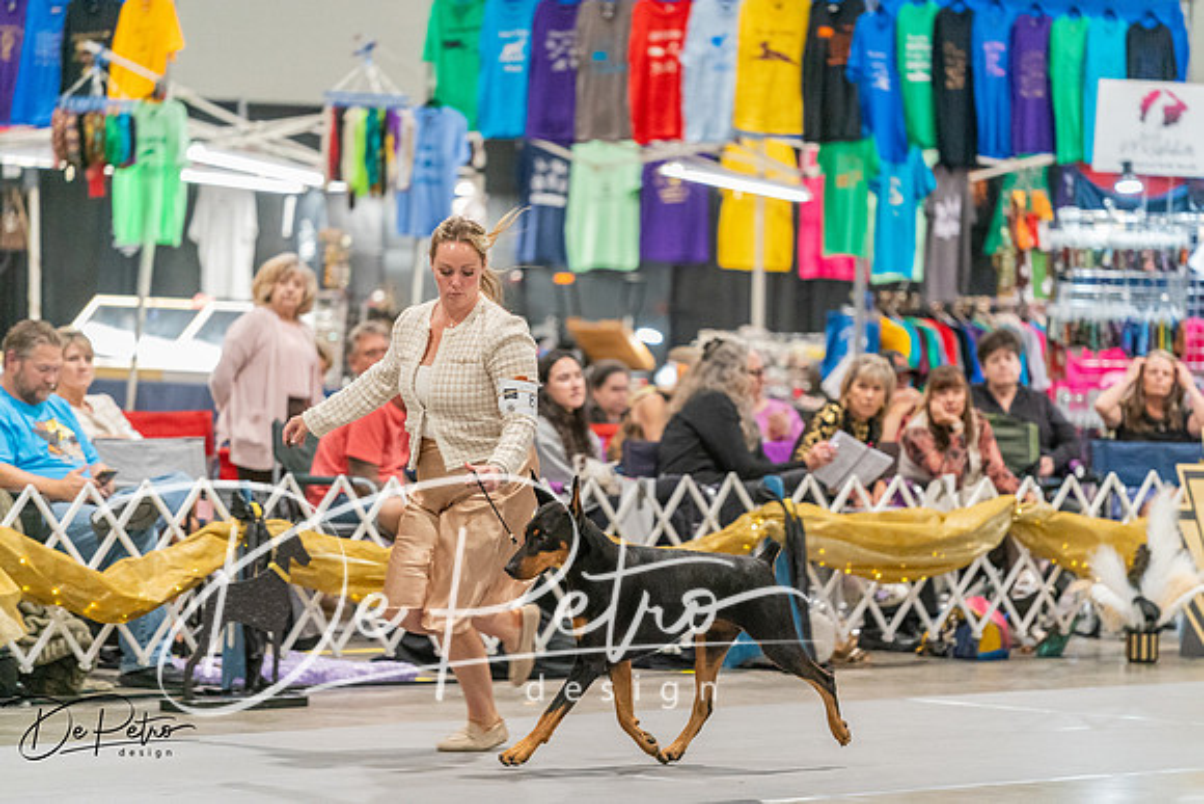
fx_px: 6690
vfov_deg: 6.9
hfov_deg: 10.3
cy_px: 402
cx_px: 602
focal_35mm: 200
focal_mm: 200
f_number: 2.8
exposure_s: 1/250
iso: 6400
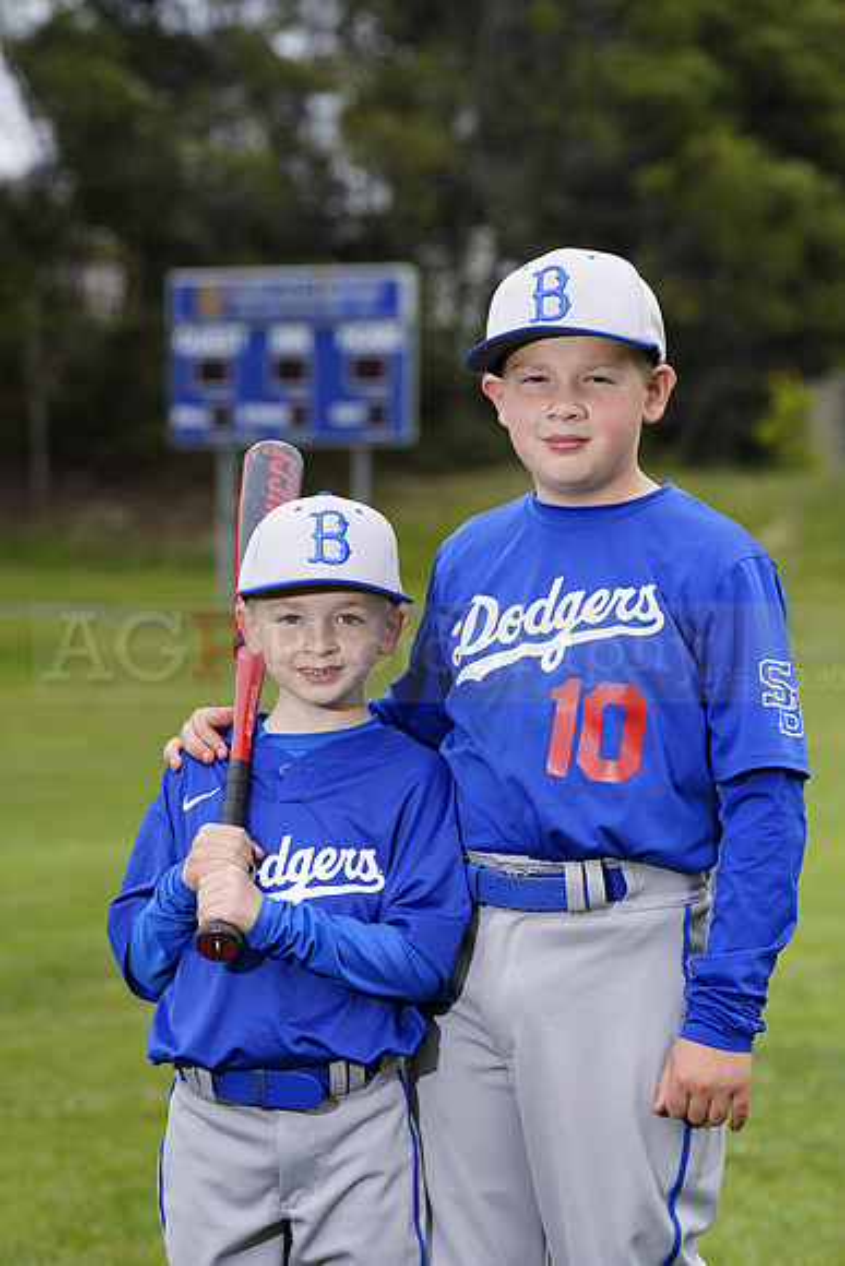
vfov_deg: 14.2
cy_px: 633
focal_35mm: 144
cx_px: 422
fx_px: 5067
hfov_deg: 9.5
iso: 100
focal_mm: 144
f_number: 6.3
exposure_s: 1/250
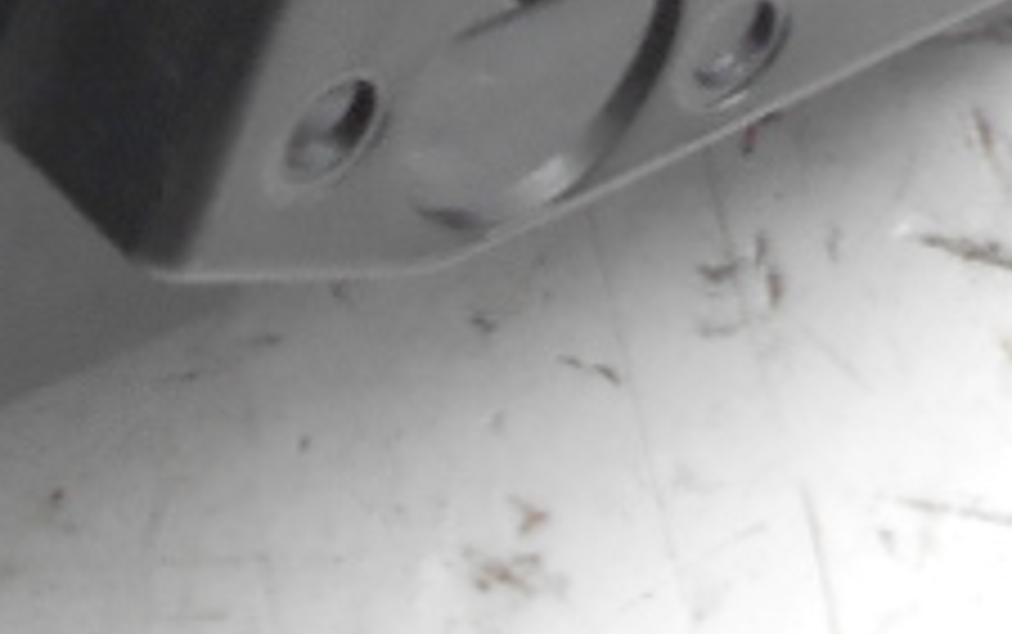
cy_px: -890
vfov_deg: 6.4
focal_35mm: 196
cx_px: -67
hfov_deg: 10.6
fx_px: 5410
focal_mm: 4.6
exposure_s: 1/30
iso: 140
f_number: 3.2
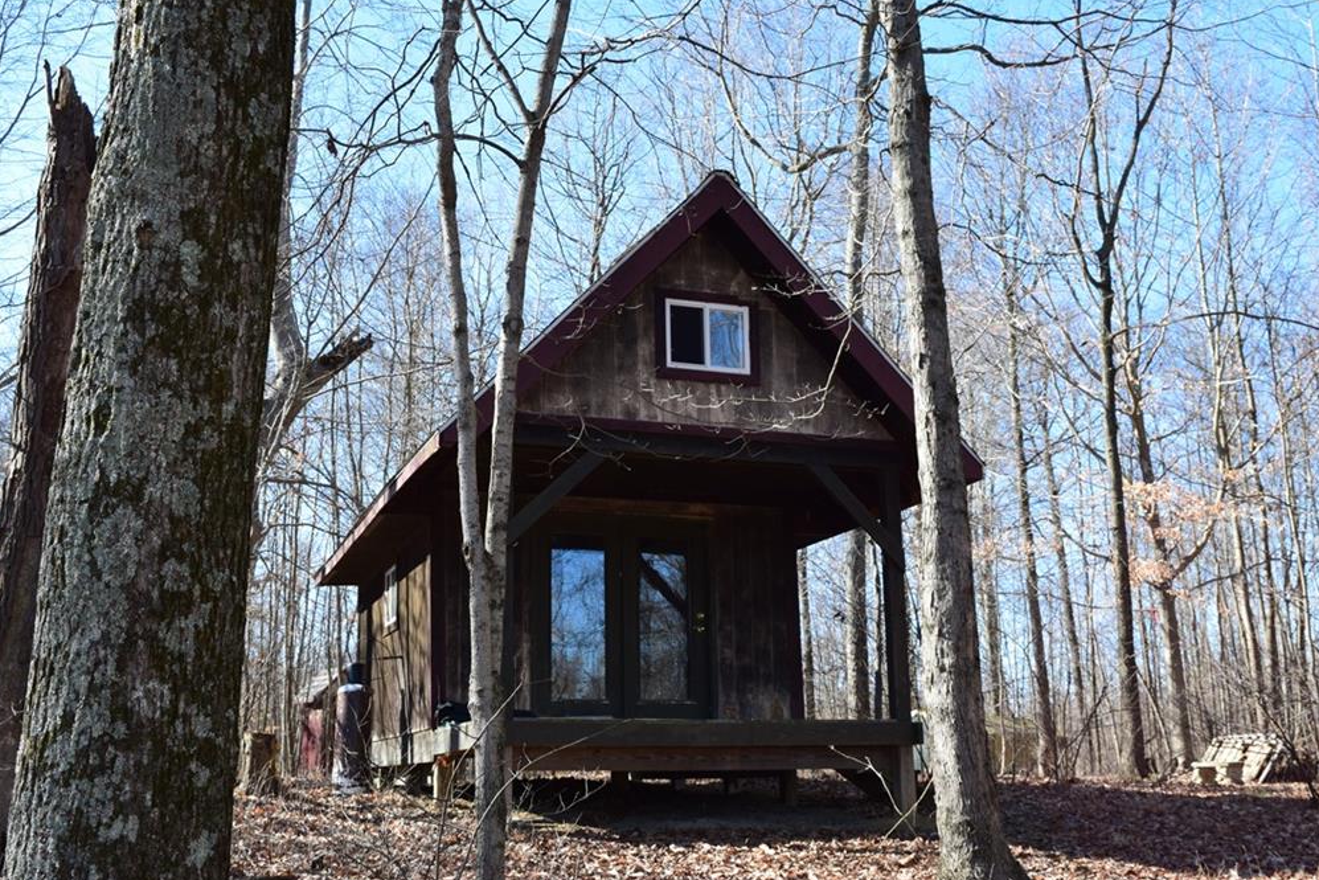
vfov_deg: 34.6
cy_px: 438
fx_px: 1411
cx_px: 667
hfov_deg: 50.1
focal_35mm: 39
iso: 400
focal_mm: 25
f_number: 10
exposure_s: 1/200
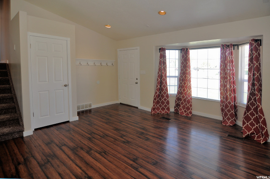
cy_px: 90
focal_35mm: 18
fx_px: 135
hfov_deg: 90.1
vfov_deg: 67.2
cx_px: 135
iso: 200
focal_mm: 12
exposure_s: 1/60
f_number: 4
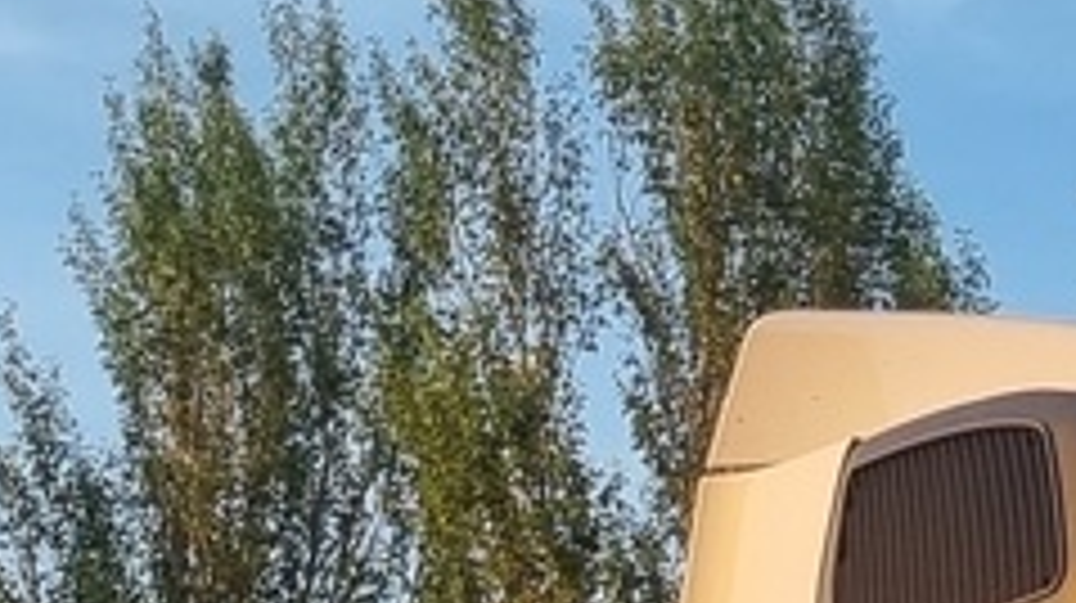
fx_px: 5417
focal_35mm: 190
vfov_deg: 5.8
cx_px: 1315
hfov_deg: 11.1
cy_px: 1935
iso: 50
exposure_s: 1/614
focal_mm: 5.4
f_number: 1.8
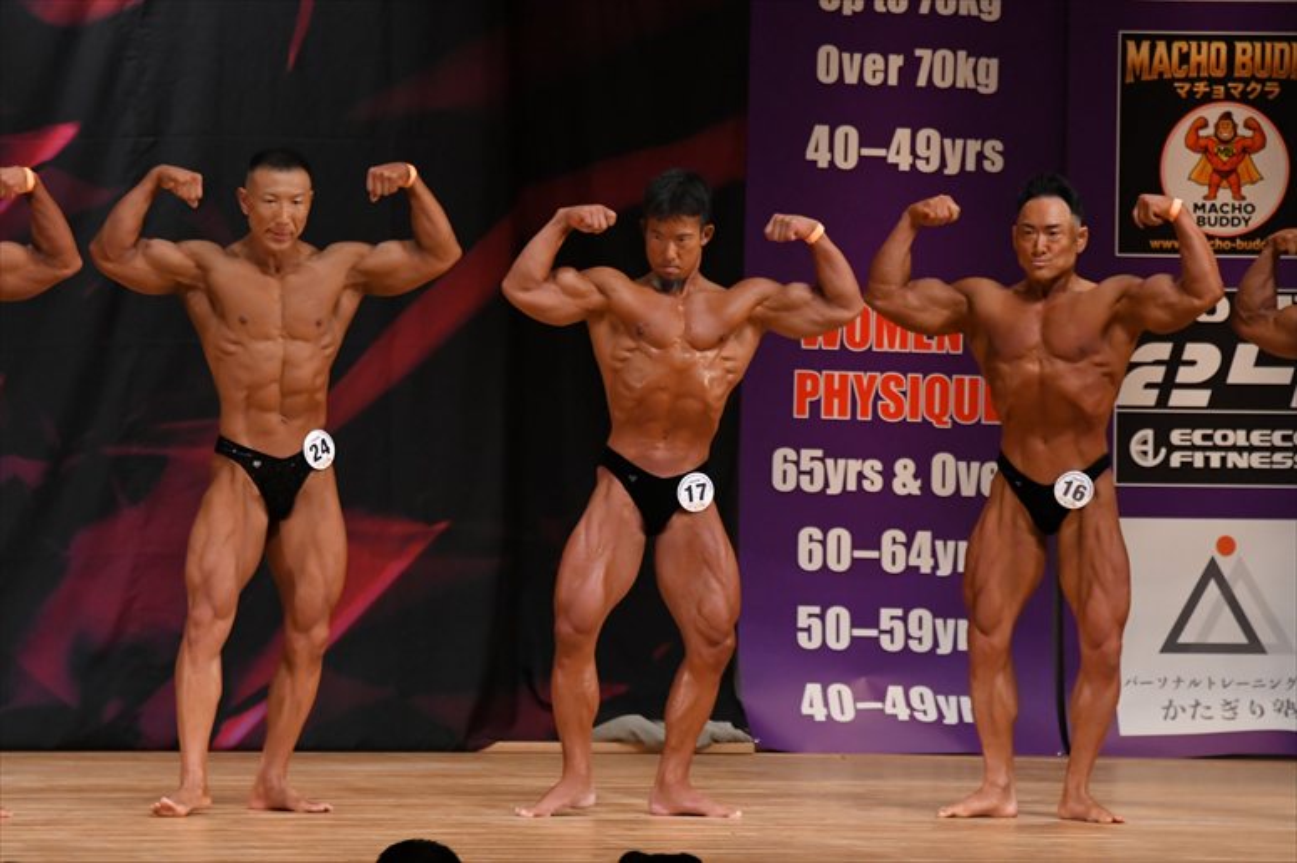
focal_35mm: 255
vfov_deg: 5.4
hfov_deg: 8.1
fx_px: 9183
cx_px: 648
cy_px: 432
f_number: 5.6
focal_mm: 170
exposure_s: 1/400
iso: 3600
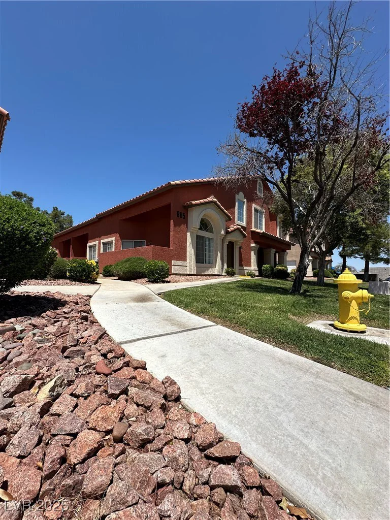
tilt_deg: +4.7
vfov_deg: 102.1
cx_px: 195
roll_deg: -1.6
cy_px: 260
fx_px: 210
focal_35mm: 14
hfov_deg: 85.7
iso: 50
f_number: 2.2
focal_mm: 2.22
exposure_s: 1/2959
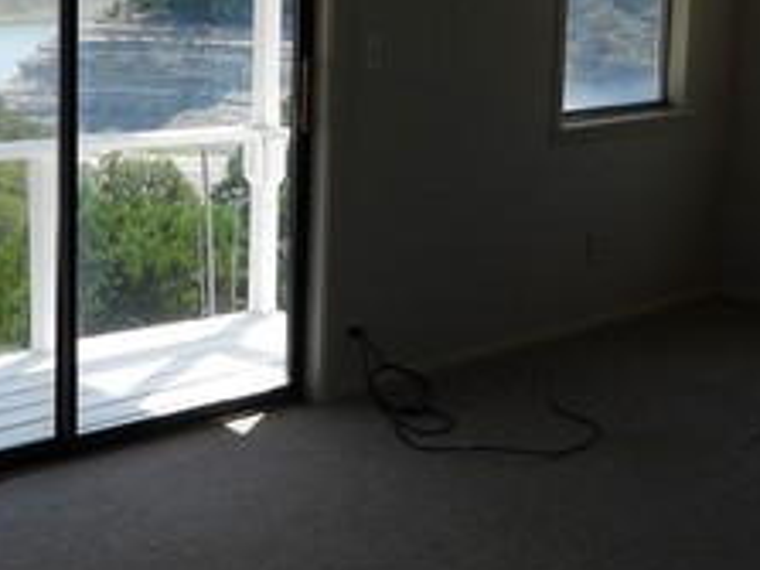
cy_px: 96
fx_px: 1514
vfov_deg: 21.0
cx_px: 232
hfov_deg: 27.9
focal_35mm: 69
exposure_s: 1/800
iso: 100
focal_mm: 4.3
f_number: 2.8
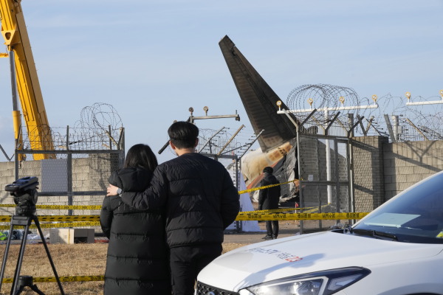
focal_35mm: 123
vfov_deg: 11.1
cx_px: 222
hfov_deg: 16.7
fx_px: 1513
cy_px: 148
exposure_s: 1/800
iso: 2000
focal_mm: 123
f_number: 18
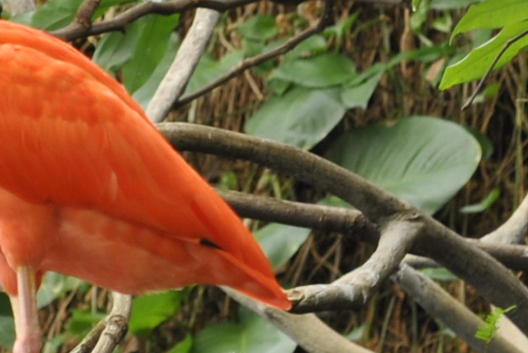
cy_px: 115
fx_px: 7386
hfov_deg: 4.1
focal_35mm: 503
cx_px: -62
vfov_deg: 2.7
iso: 100
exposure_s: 1/5
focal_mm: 55
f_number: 5.6
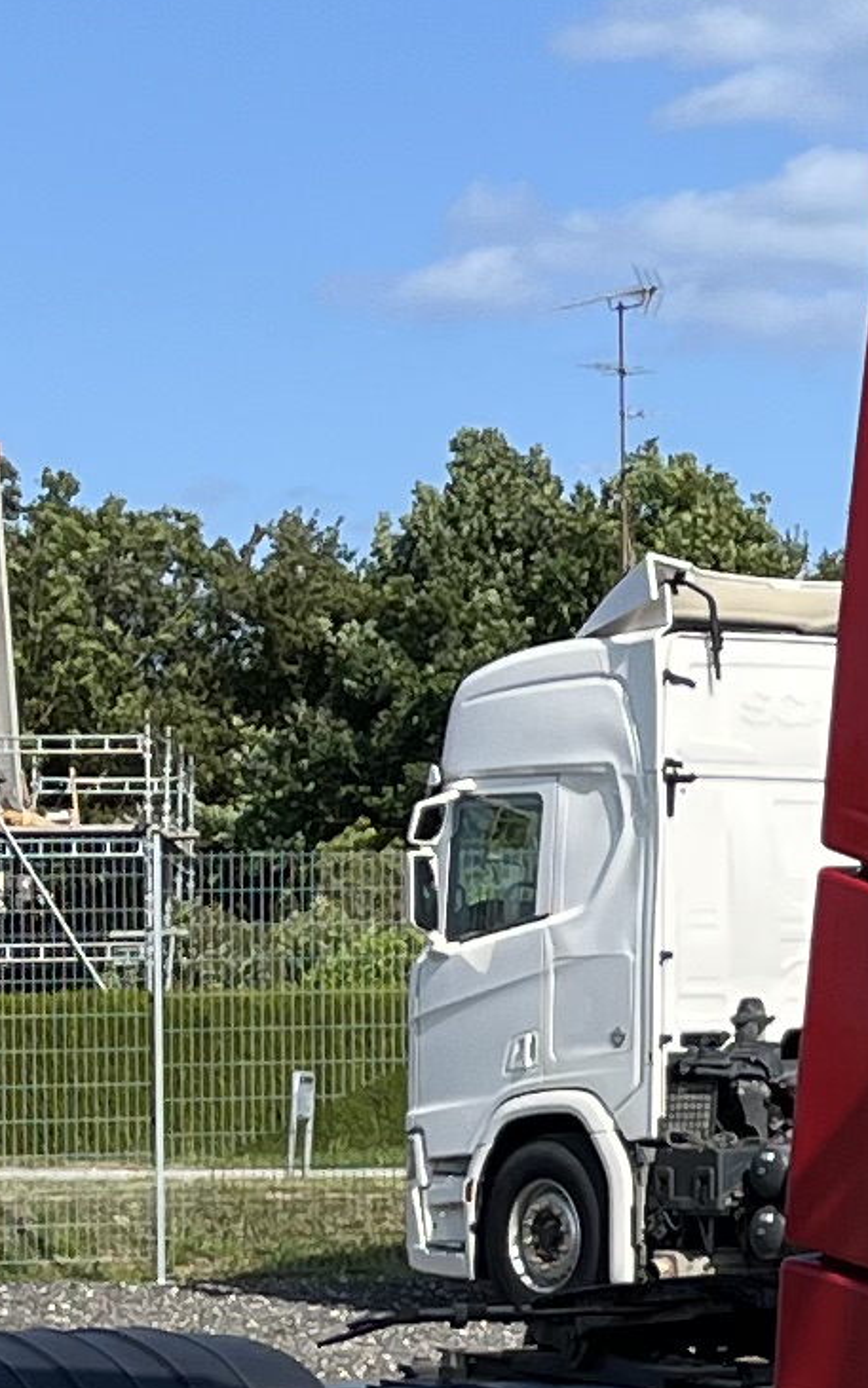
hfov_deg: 8.1
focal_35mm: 152
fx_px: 5752
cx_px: 1951
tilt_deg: +2.6
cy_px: 746
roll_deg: +1.4
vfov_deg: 13.8
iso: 50
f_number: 1.6
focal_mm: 5.1
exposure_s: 1/3049
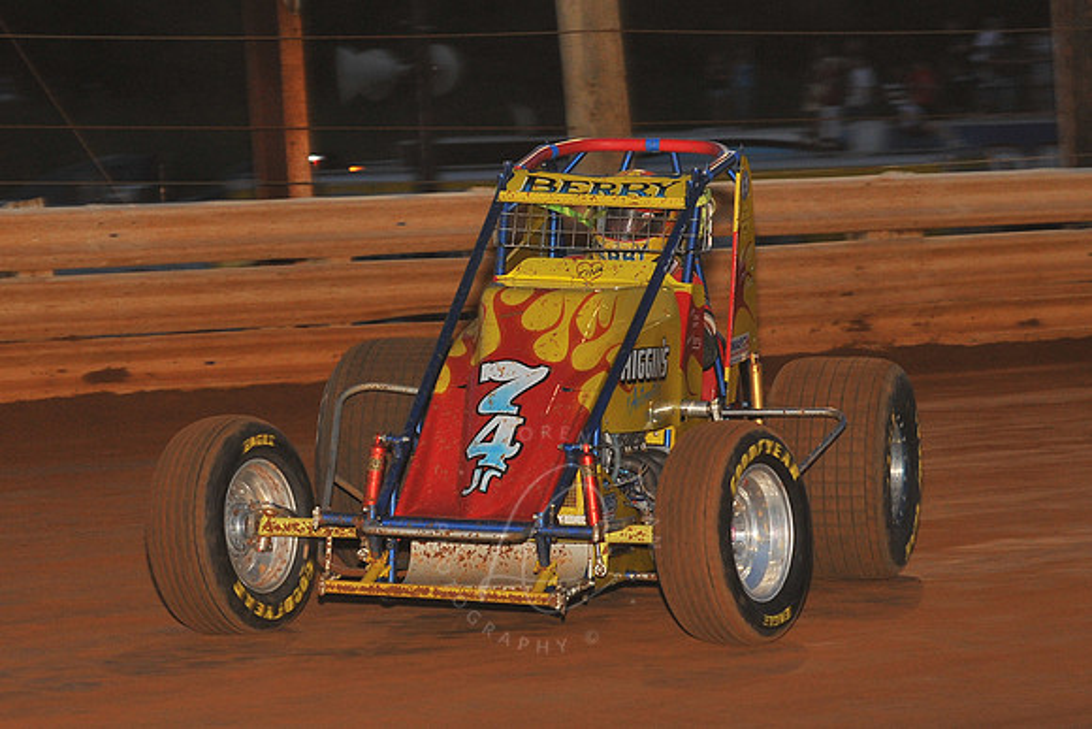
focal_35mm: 120
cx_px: 546
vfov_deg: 11.4
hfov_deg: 17.1
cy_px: 364
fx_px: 3641
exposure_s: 1/320
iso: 1000
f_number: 7.1
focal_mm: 120
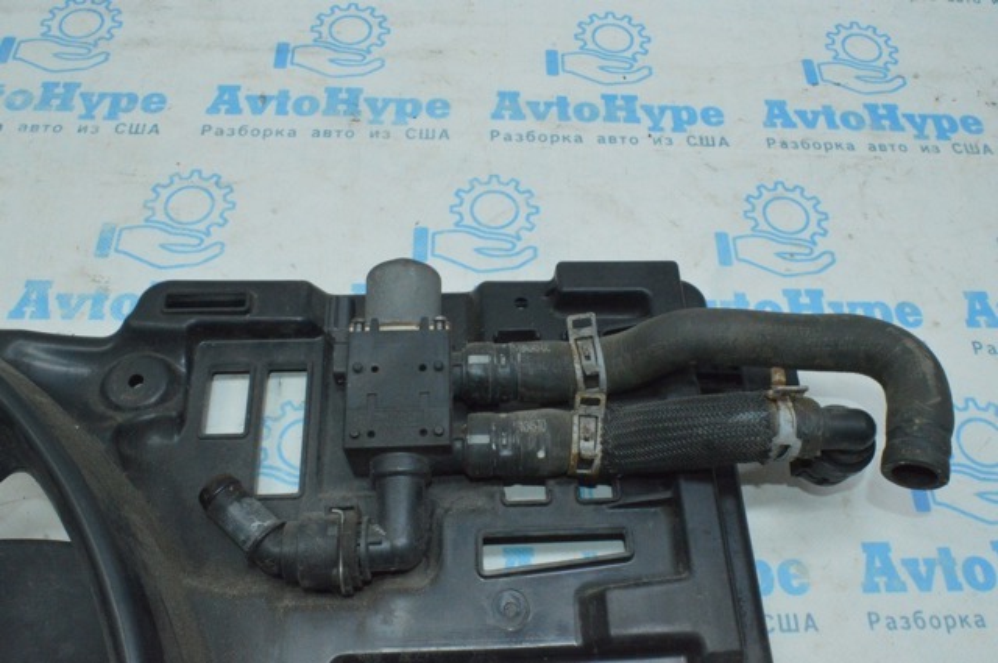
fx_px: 872
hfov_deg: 59.6
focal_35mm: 32
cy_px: 332
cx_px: 499
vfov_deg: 41.6
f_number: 25
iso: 5000
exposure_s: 1/40
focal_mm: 21
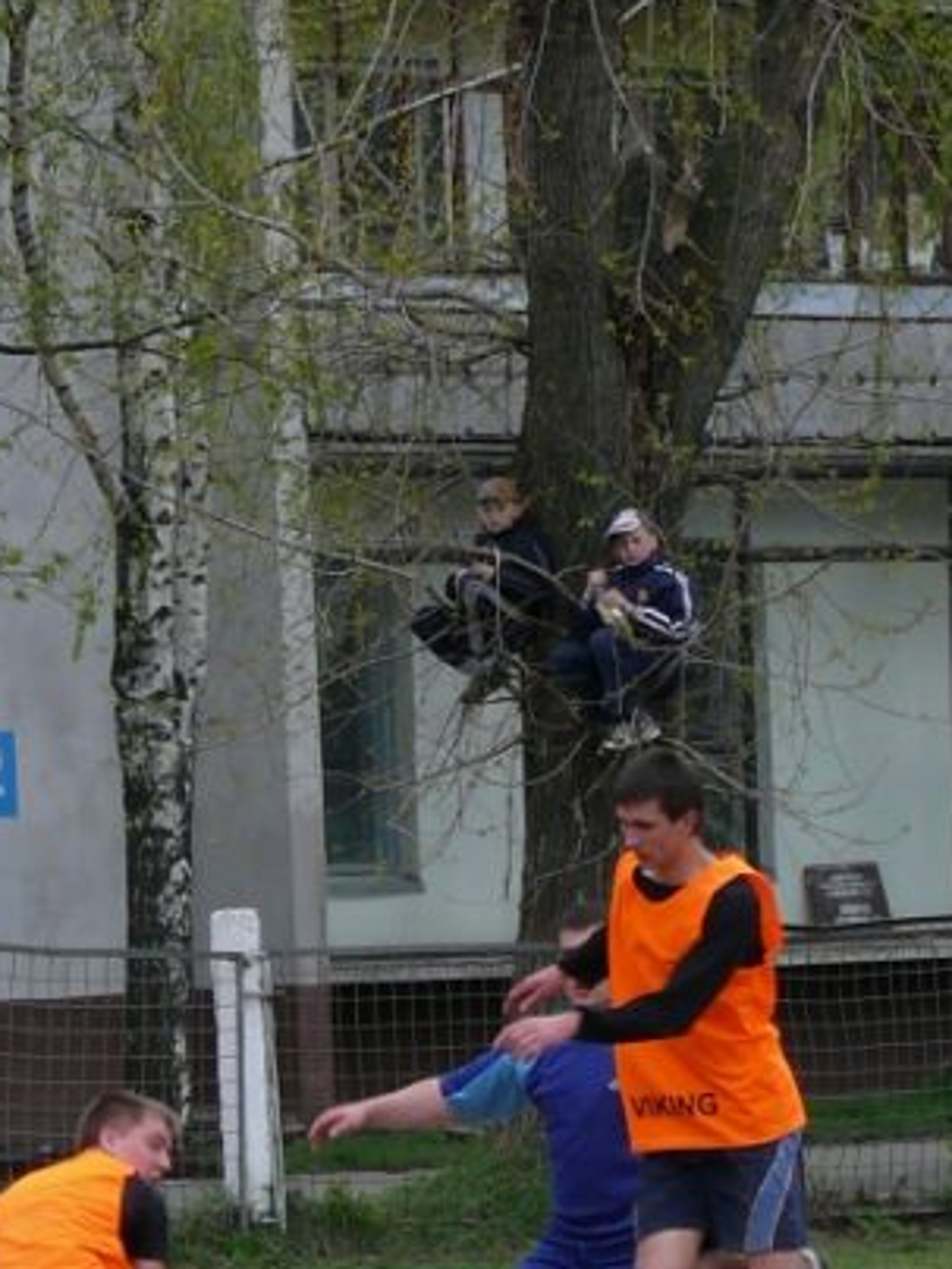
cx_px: 185
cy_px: 1005
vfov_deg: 6.1
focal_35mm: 325
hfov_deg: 4.6
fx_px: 11917
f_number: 4
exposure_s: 1/250
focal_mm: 20.9
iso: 100
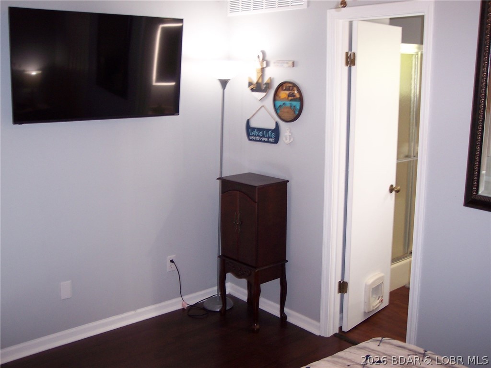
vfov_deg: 37.7
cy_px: 184
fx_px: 539
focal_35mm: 38
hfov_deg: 49.0
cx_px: 246
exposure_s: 1/30
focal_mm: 8
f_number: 2.8
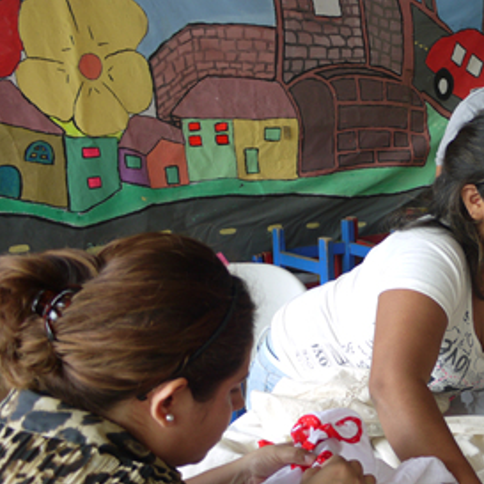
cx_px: 518
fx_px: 917
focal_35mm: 58
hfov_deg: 27.3
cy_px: 321
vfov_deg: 29.4
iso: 100
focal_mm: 14
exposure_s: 1/30
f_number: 3.5
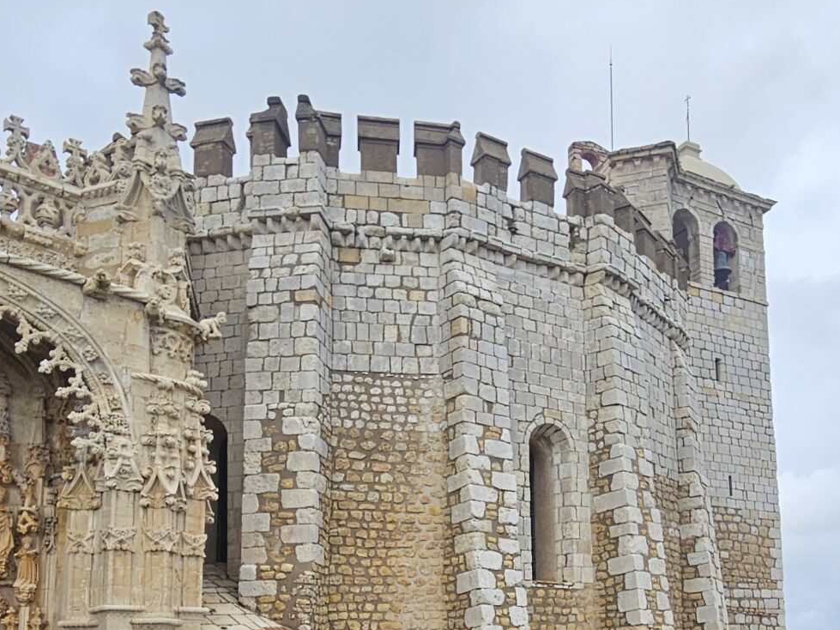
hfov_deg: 53.2
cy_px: 557
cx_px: 543
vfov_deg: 39.1
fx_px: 825
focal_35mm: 34
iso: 50
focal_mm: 2.2
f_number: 2.2
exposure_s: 1/2346
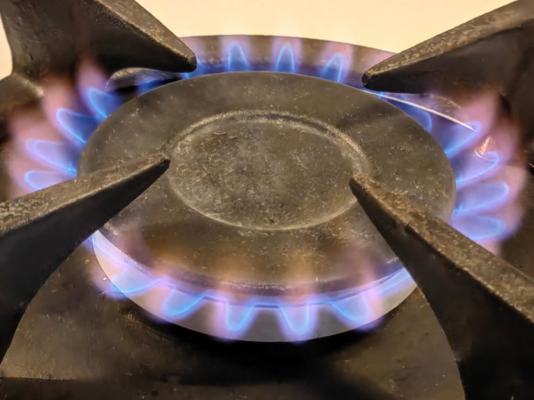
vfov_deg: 15.6
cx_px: 267
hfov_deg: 20.7
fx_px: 1466
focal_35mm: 95
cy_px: 200
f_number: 1.8
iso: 1000
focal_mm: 5.54
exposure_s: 1/50
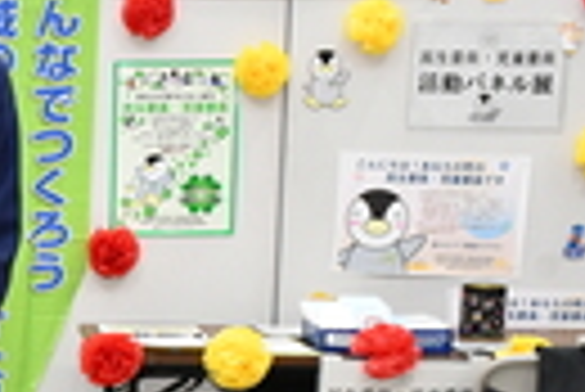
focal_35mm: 116
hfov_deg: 16.1
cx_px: -288
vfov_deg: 11.7
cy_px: 369
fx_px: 1887
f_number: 8
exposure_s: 1/100
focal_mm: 24
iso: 1600
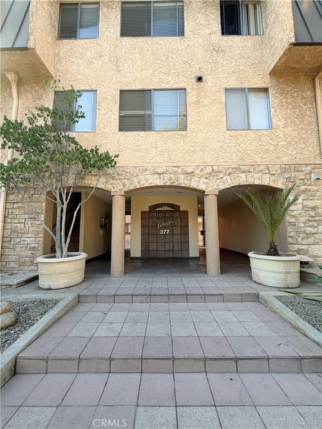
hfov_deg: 85.7
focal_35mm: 14
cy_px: 214
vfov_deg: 102.1
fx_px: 174
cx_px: 161
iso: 40
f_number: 2.2
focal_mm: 2.22
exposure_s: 1/140
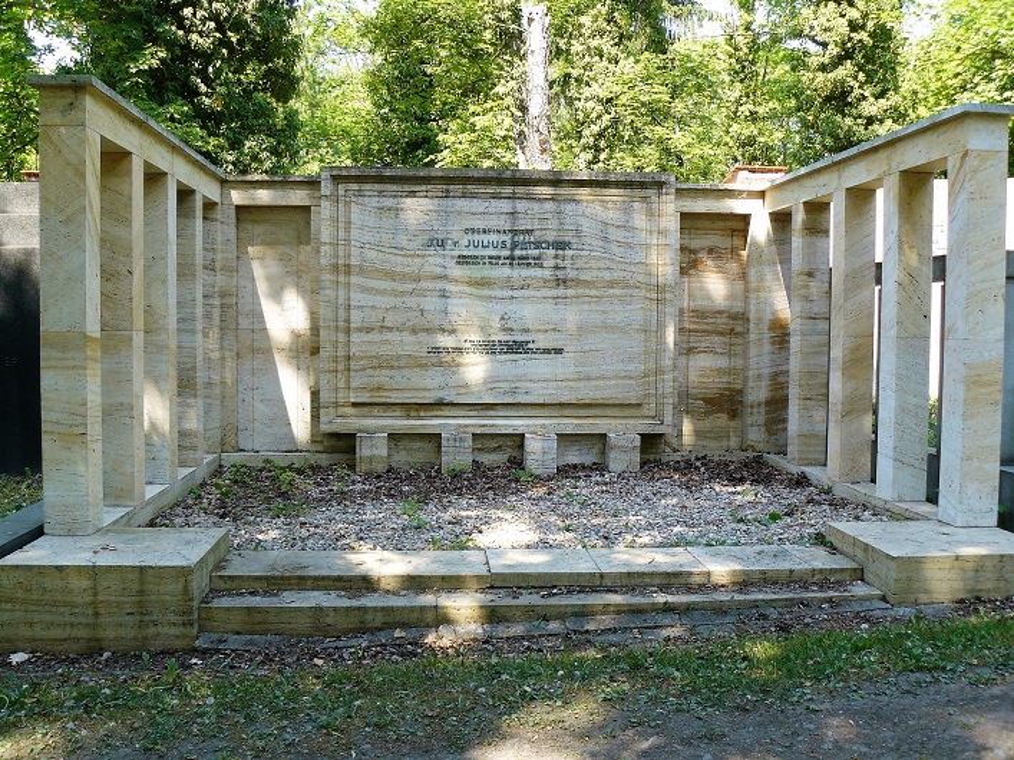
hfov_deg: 51.4
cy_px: 380
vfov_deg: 39.6
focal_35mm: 36
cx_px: 507
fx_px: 1054
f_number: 4
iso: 100
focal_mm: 6
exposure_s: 1/125
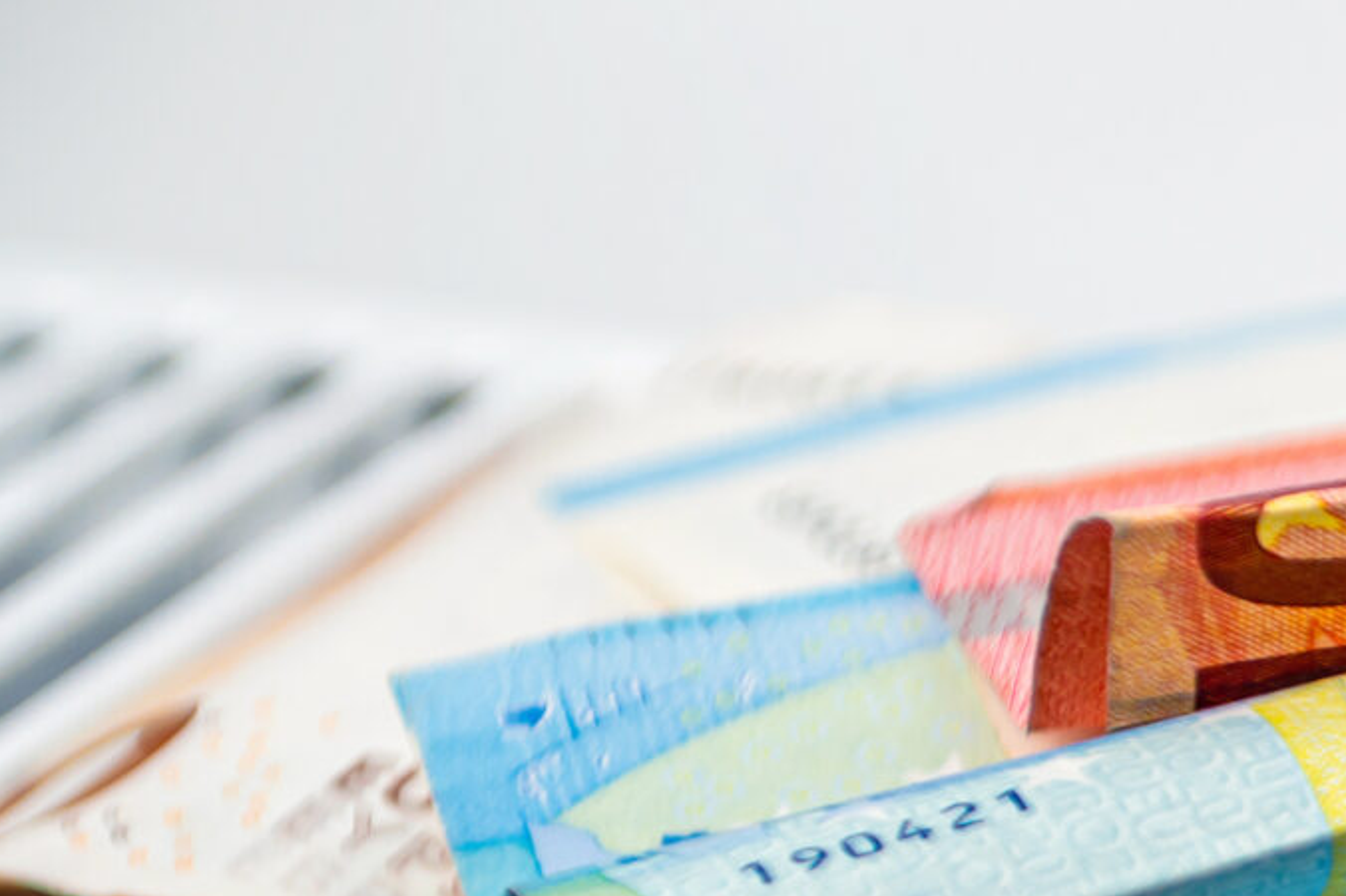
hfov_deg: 7.5
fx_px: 9903
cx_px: 2469
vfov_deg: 5.1
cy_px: 1228
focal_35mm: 265
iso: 200
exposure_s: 1/160
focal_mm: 70
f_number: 4
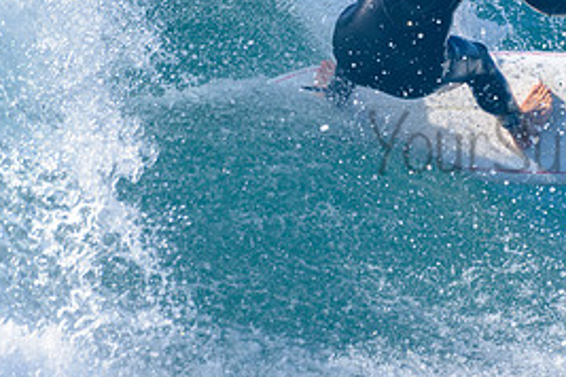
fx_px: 20956
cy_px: 57
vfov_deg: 1.0
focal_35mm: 1333
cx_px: 516
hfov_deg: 1.5
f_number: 5.6
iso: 320
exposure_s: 1/2000
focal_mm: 500
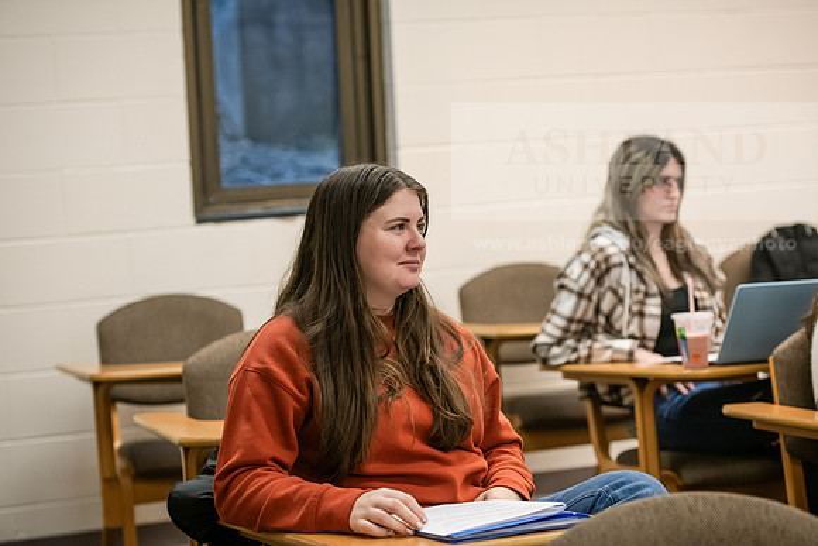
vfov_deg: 17.5
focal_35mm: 78
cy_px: 273
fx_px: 1773
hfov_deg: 26.0
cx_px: 409
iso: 2000
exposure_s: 1/200
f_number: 3.2
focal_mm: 78
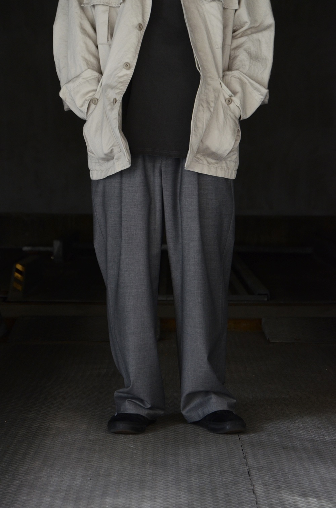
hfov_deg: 13.0
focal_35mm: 105
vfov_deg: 19.5
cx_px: 168
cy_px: 254
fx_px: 1476
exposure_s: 1/125
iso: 1000
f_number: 5.6
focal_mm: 70
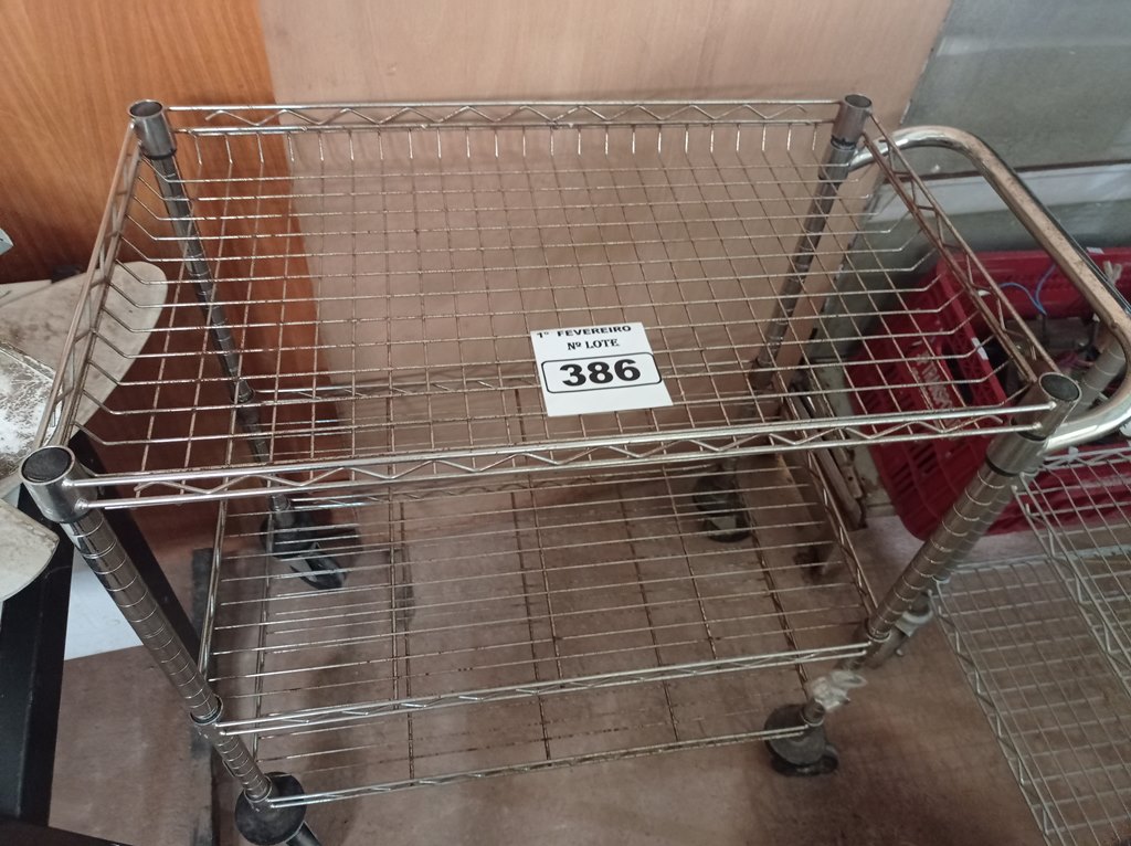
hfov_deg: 63.5
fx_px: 914
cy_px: 423
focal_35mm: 28
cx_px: 566
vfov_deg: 49.7
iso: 828
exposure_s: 1/15
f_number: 1.79
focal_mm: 4.7
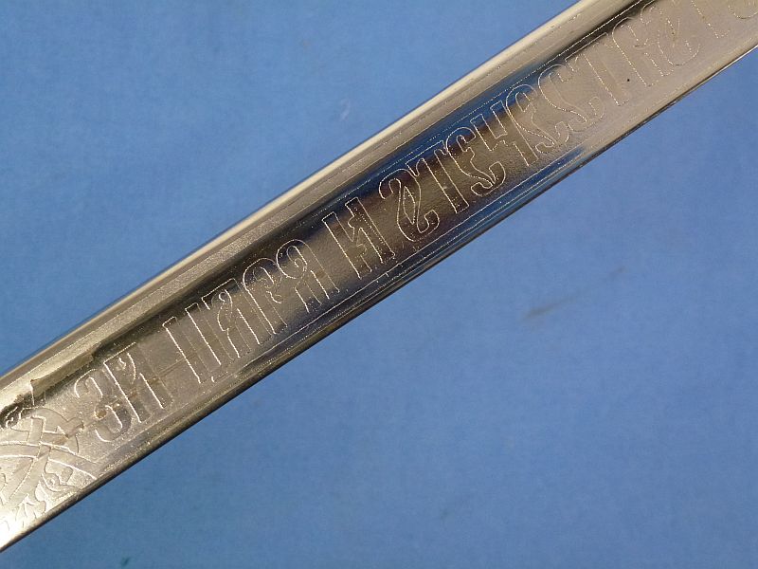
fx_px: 1073
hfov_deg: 38.9
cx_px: 379
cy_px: 284
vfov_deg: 29.7
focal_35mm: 49
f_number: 4.1
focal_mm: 8.7
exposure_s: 1/80
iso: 320
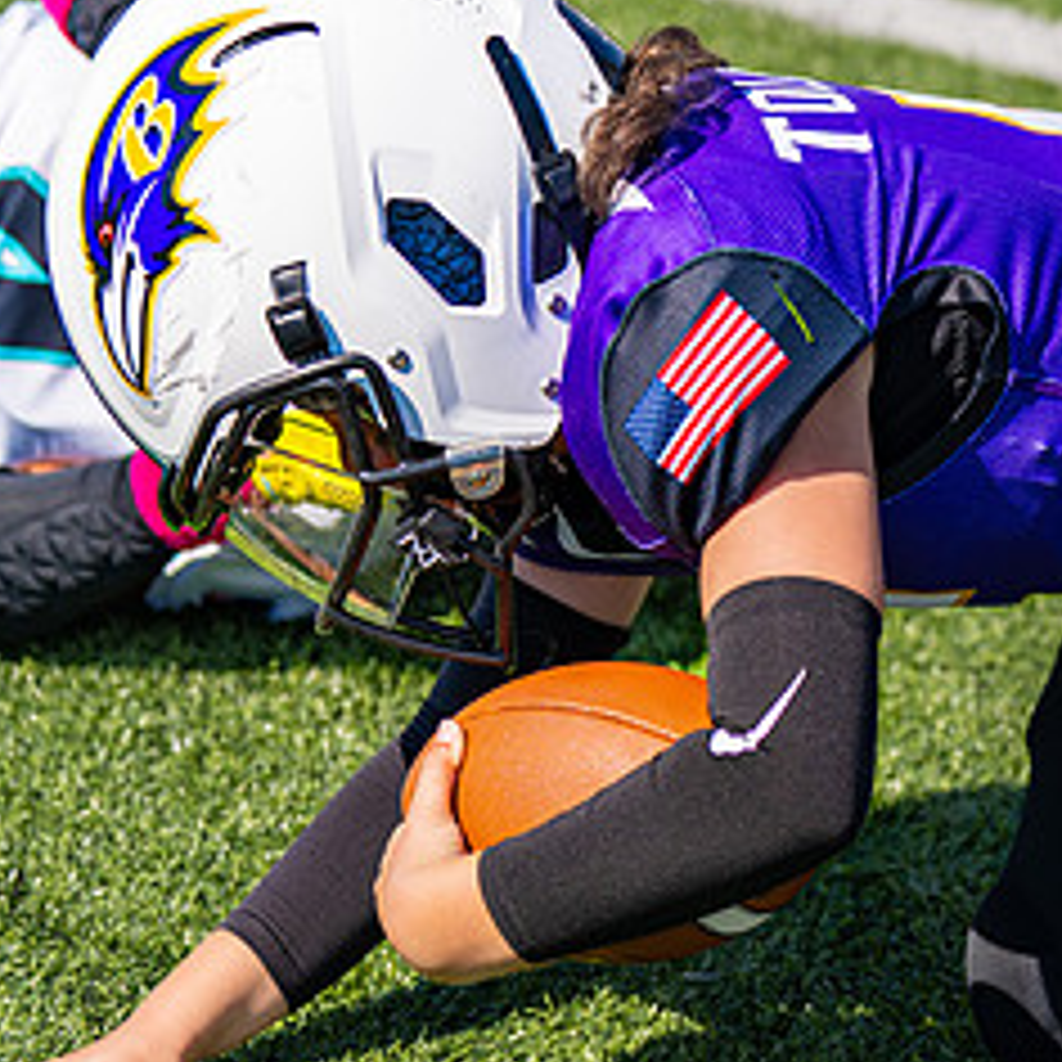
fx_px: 6213
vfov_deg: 9.8
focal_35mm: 179
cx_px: 1274
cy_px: 309
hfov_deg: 9.6
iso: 100
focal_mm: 70
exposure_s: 1/2000
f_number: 2.8
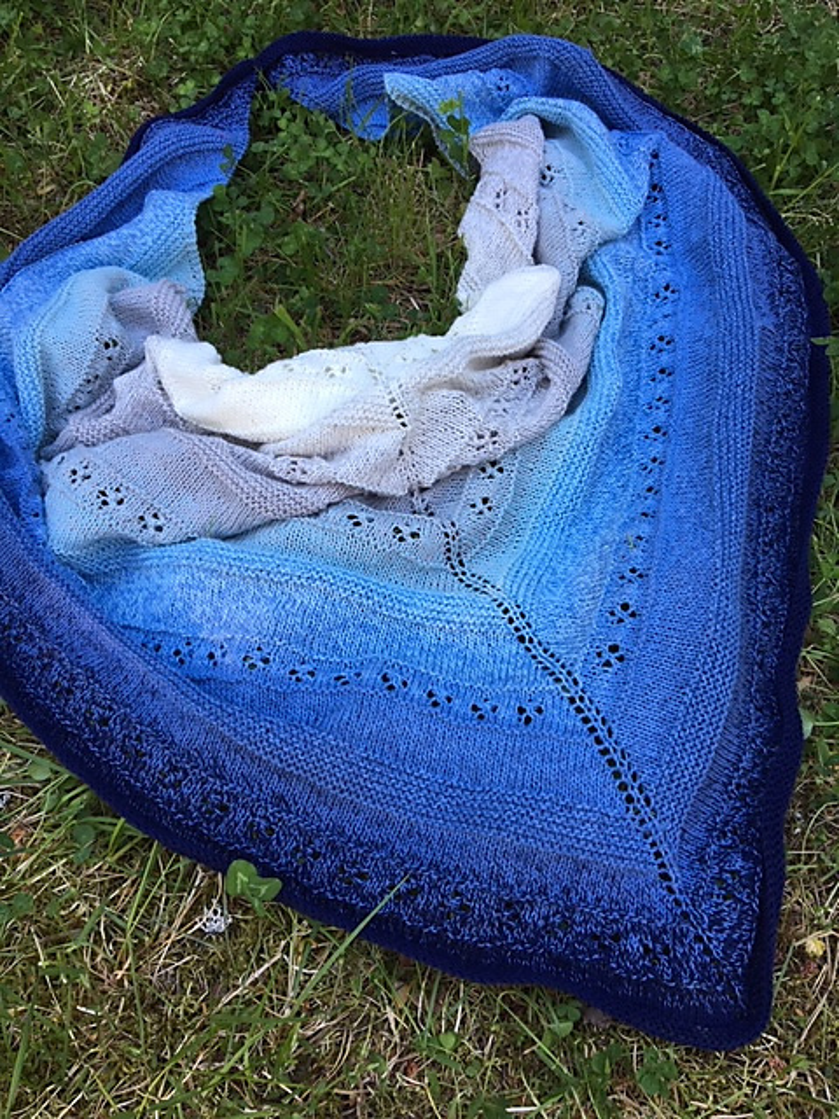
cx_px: 420
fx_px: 937
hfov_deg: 48.2
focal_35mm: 29
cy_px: 560
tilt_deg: -56.6
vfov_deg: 61.7
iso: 25
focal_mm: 4.15
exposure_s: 1/50
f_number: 2.2
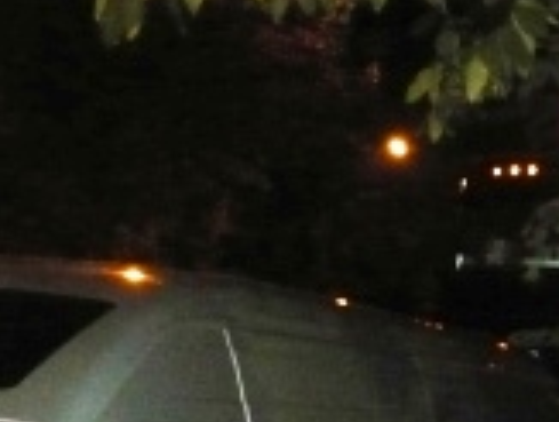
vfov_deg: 15.3
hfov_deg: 20.1
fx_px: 1554
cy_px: 395
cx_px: 480
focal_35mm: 96
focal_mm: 5.8
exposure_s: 1/30
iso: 500
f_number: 2.8
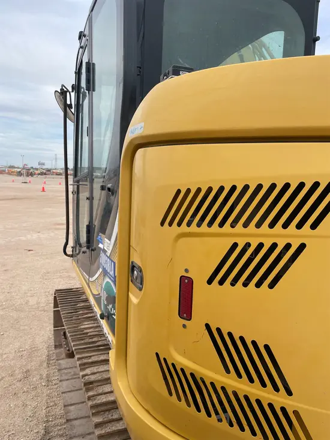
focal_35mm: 26
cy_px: 220
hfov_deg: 53.1
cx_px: 165
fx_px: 330
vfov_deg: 67.3
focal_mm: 4.2
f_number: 1.6
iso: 32
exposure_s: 1/1595
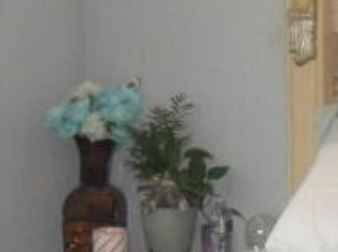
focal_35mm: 189
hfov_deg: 10.4
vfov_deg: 7.8
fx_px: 1843
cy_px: 121
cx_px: 281
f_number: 3.2
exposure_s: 1/45
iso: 240
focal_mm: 6.3
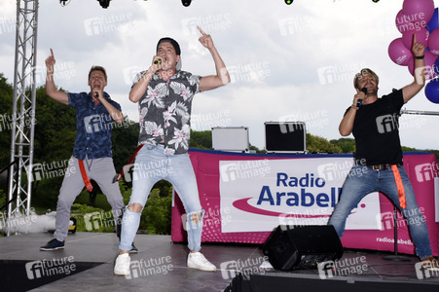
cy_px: 146
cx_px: 220
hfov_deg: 38.9
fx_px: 621
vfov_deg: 26.4
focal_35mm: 51
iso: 100
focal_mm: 34
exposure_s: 1/160
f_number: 6.3
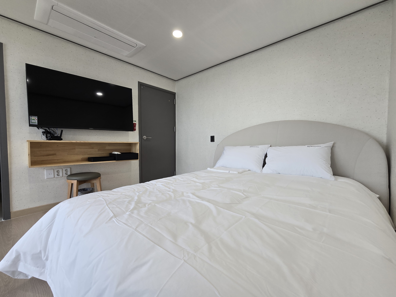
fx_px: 149
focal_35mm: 13
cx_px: 198
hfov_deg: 106.2
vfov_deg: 89.9
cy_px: 148
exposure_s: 1/142
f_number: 2.2
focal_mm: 2.2
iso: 50
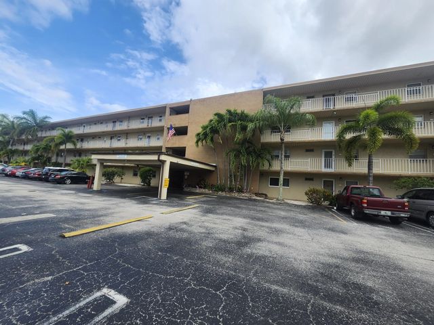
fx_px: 163
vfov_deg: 89.9
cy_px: 162
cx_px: 217
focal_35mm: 13
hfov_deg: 106.2
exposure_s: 1/859
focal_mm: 1.74
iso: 40
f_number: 2.2
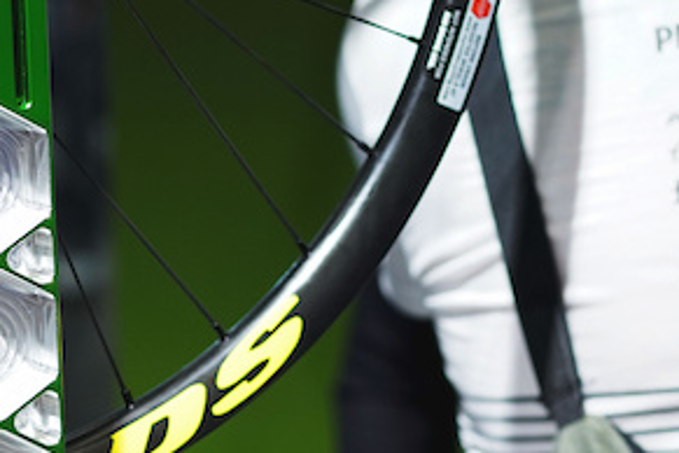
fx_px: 2848
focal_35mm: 151
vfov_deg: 9.0
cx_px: 33
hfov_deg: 13.4
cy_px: 464
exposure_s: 1/400
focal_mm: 55
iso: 1000
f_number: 2.8
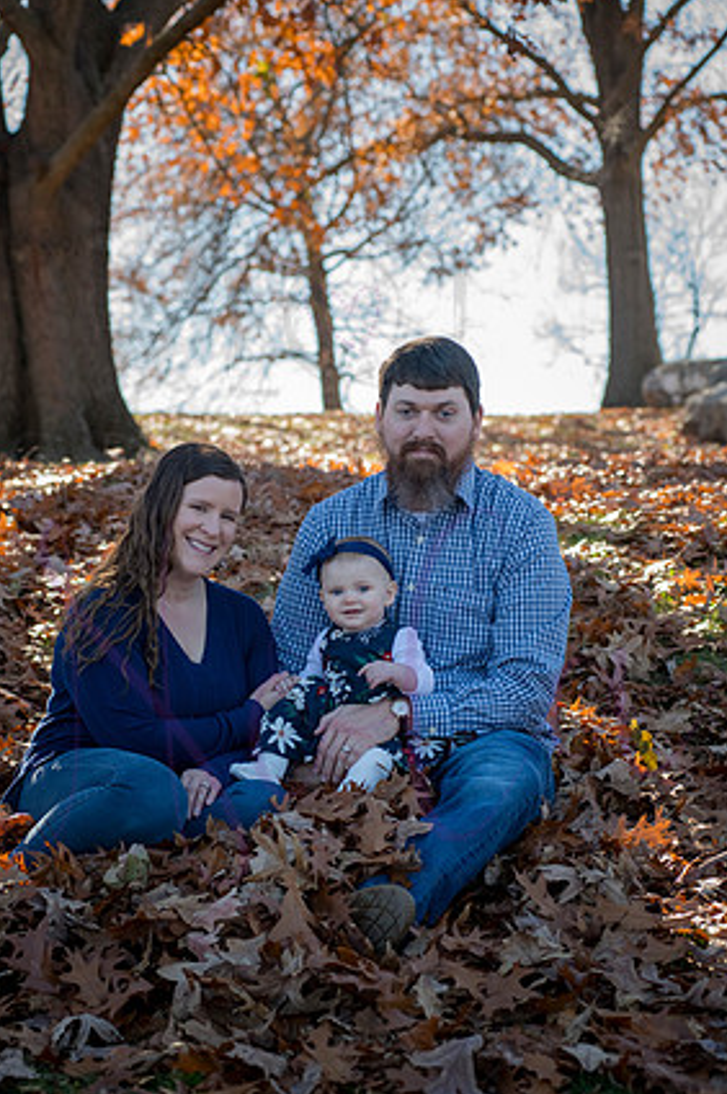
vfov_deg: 23.9
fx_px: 2579
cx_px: 353
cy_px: 547
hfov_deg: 16.0
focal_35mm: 85
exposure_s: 1/320
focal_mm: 80
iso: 400
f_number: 5.6
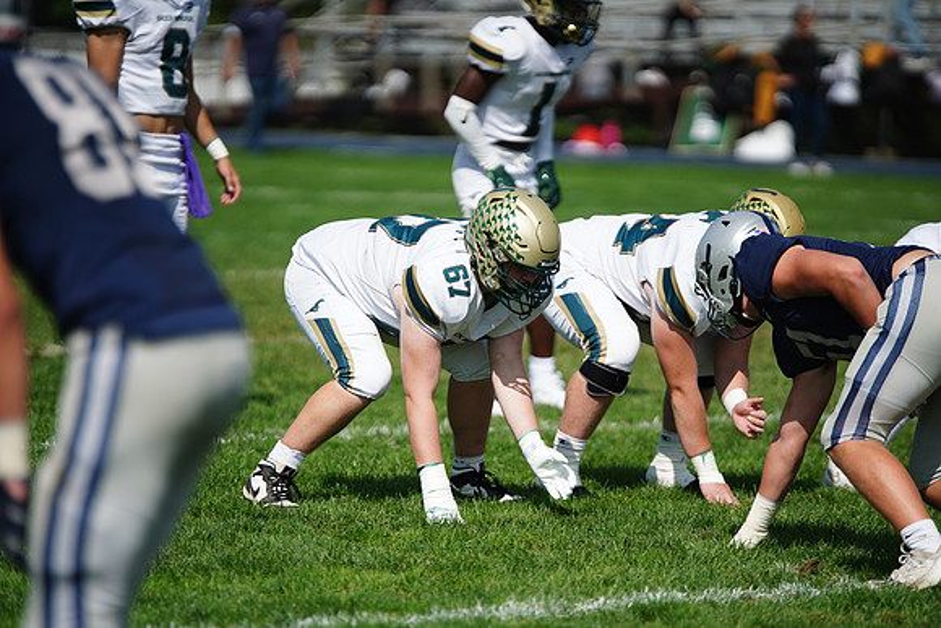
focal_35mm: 300
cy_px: 314
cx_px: 470
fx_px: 7843
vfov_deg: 4.6
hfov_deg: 6.9
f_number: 2.8
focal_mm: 300
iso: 400
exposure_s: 1/8000
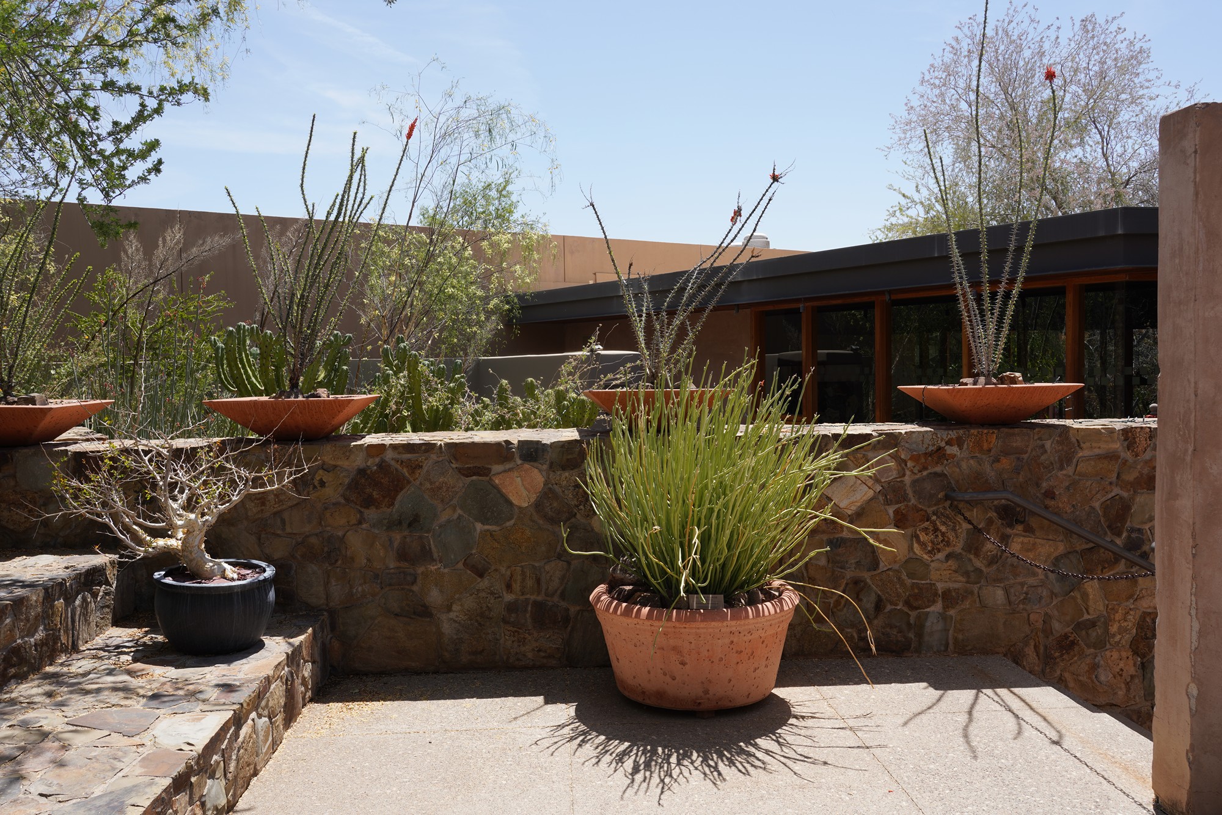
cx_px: 611
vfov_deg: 42.3
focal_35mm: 31
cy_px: 408
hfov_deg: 60.3
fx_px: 1052
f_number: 13
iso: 100
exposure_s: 1/100
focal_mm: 31
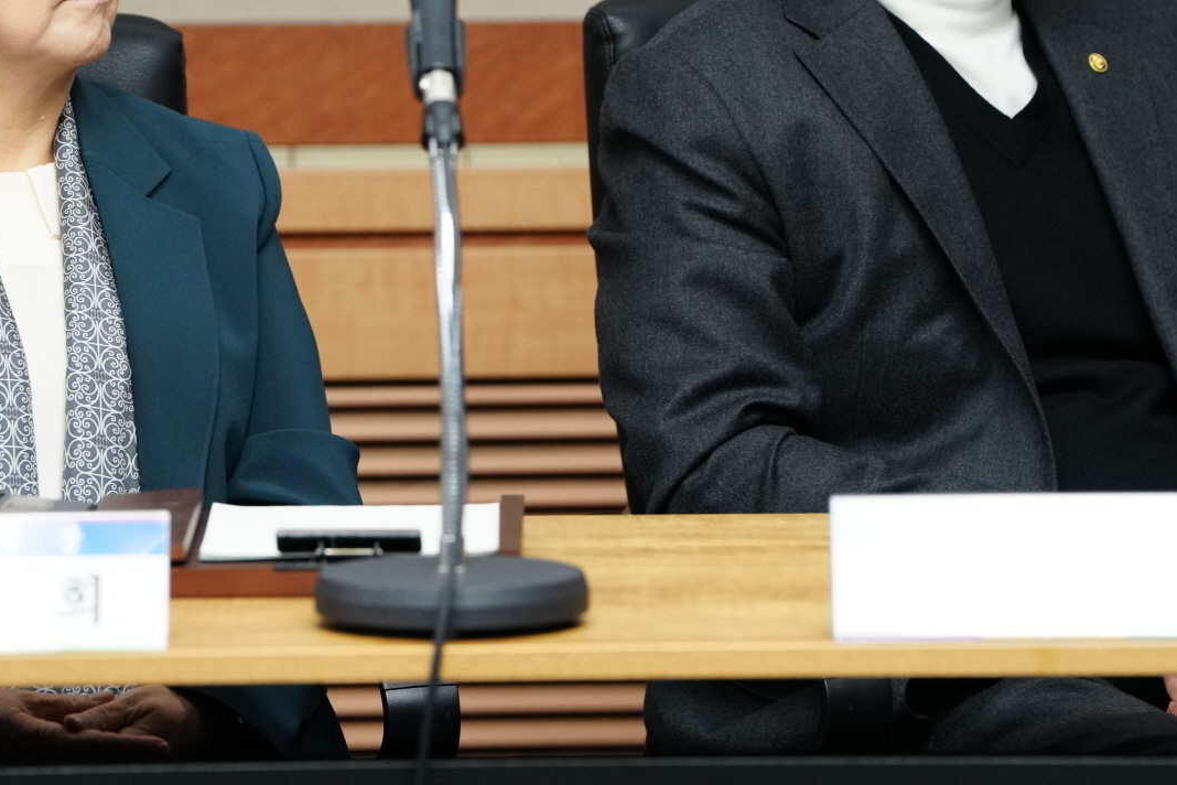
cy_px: 168
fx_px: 9808
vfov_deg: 4.6
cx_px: 580
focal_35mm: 300
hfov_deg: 6.9
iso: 2000
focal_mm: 178
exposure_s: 1/125
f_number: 4
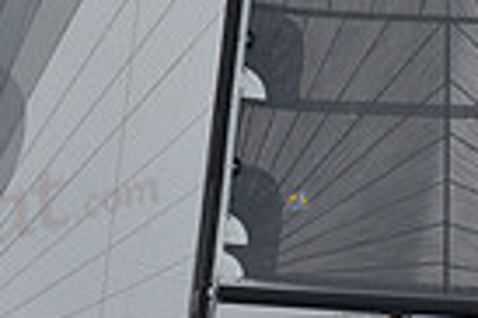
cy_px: 372
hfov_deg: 5.9
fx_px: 4602
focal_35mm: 347
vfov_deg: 3.9
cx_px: 342
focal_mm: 82
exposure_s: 1/800
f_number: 10
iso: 250
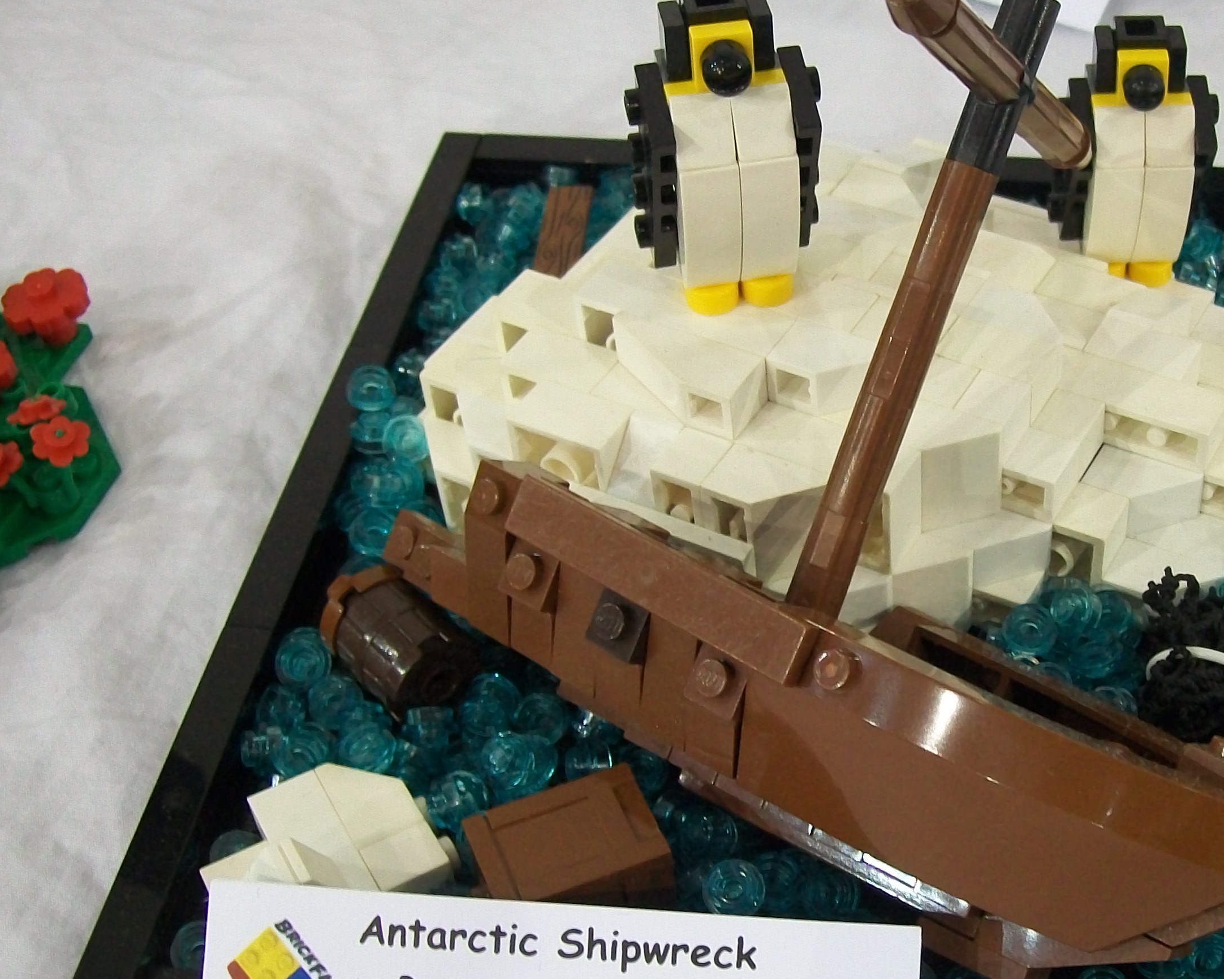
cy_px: 586
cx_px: 863
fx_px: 1920
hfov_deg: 34.9
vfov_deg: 28.5
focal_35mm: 53
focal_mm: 6
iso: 160
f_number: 2.7
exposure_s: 1/15
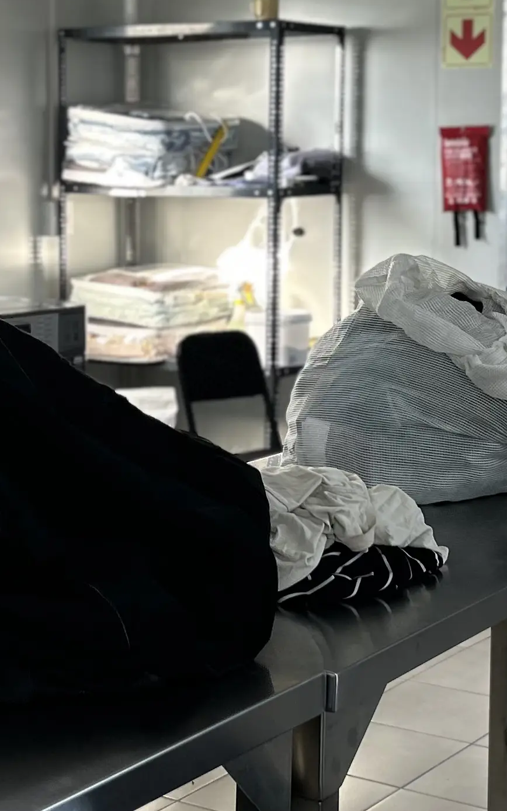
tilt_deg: -3.5
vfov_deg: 25.7
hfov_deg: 16.3
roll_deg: +0.1
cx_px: 159
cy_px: 253
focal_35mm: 80
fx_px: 1769
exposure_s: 1/121
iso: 50
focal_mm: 5.7
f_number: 1.5
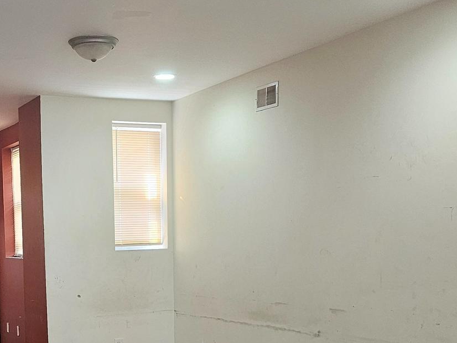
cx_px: 115
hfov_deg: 33.1
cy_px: 307
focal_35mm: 57
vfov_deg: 24.9
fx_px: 753
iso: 800
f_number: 1.7
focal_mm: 6.3
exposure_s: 1/120
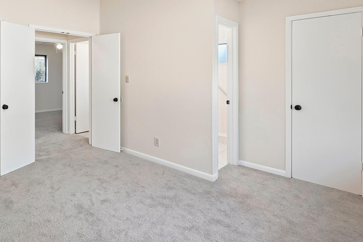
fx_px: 232
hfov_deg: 71.6
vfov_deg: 53.9
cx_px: 97
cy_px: 79
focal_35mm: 23
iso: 400
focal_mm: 14
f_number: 10
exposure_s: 1/160
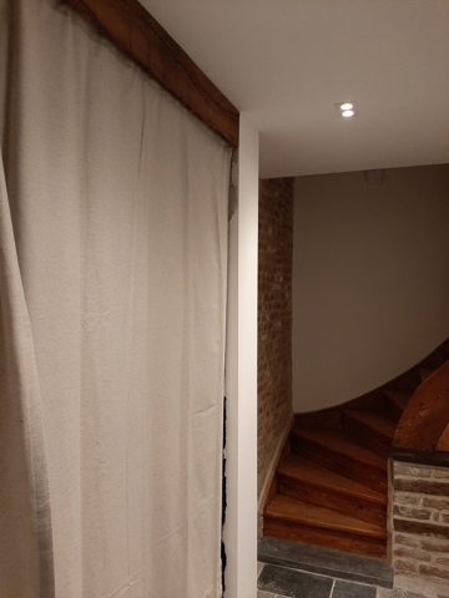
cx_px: 224
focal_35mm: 26
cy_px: 299
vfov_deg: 67.3
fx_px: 450
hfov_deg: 53.1
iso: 125
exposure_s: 1/50
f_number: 1.7
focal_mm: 3.93
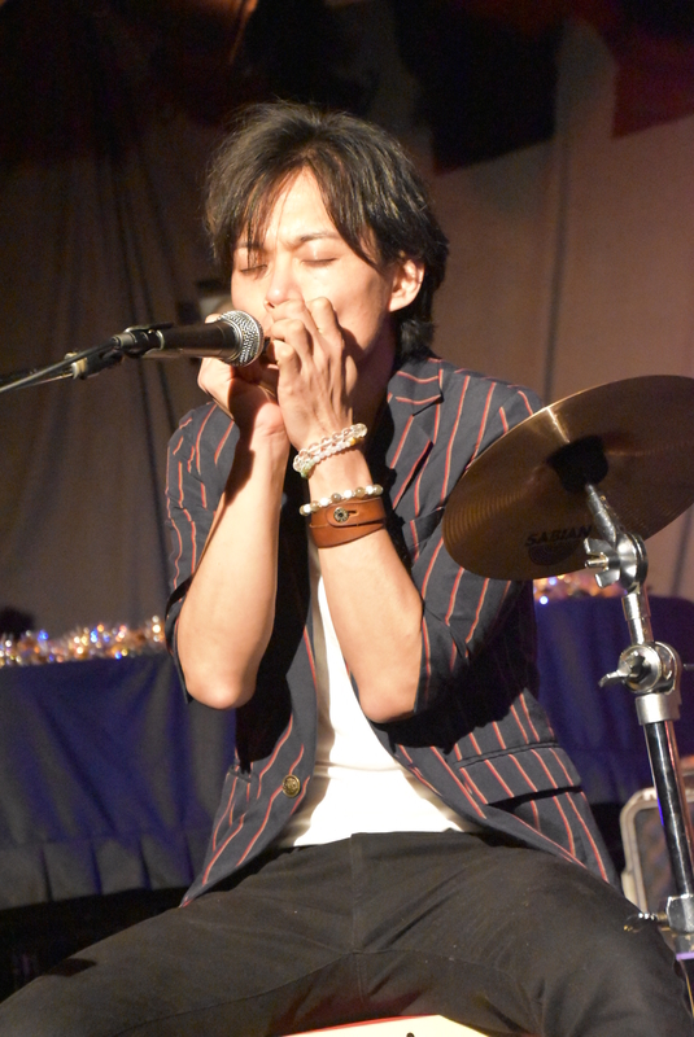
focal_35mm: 105
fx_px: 3029
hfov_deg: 13.1
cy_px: 518
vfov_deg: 19.4
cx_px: 347
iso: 12800
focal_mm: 70
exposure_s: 1/60
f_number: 5.3
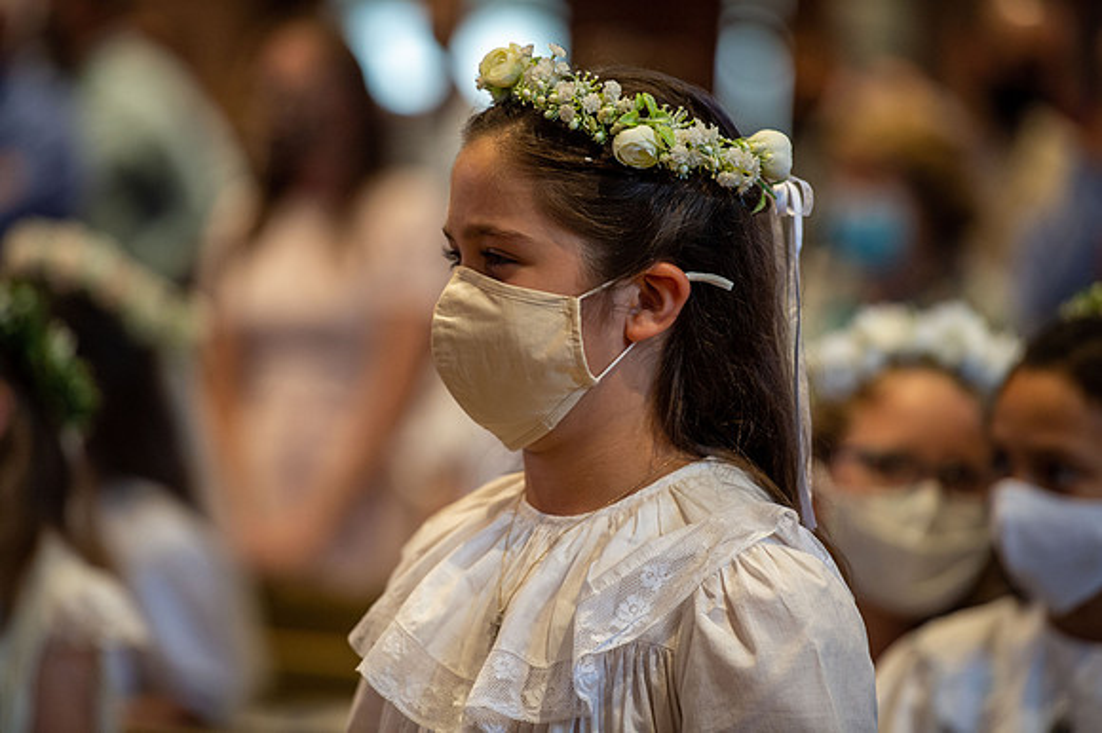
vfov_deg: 7.2
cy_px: 366
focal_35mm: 190
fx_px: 5813
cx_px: 551
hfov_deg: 10.8
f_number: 2.8
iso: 1600
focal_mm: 190
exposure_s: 1/125
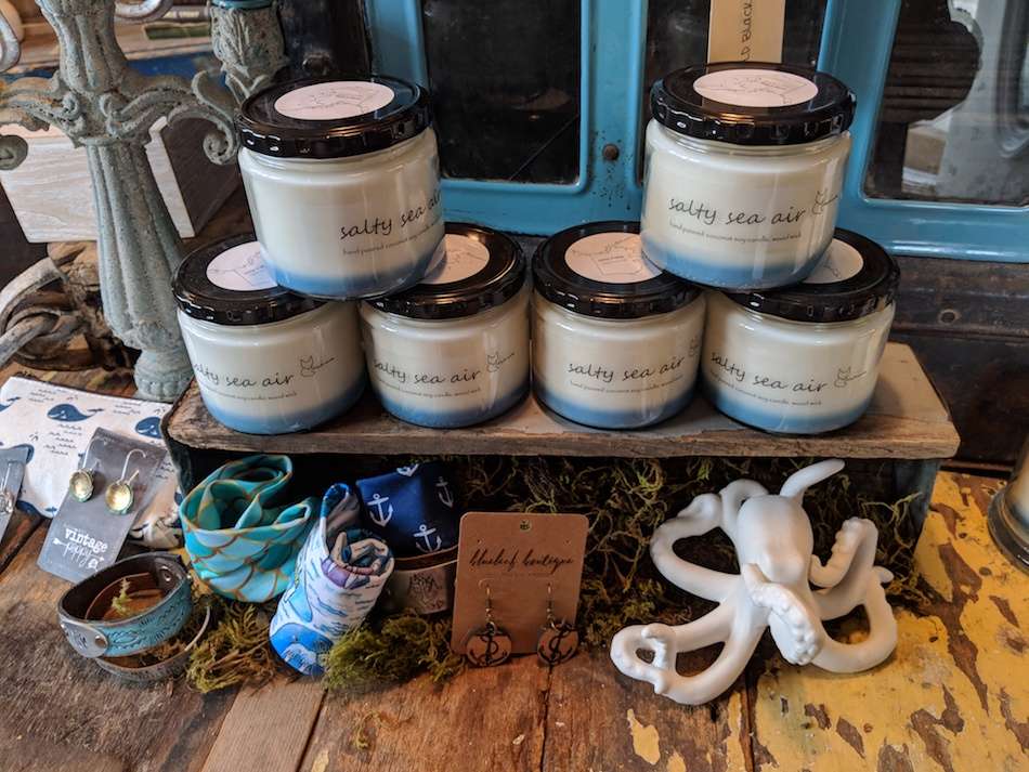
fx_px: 803
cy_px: 386
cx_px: 514
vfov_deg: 51.4
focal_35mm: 27
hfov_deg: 65.3
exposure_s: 1/120
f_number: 1.8
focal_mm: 4.44
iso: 156
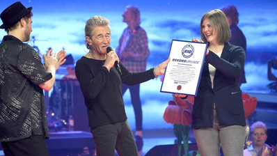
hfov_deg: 9.1
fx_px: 1741
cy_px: 91
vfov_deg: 5.1
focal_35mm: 237
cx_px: 124
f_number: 5.6
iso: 3200
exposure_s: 1/200
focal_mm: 200
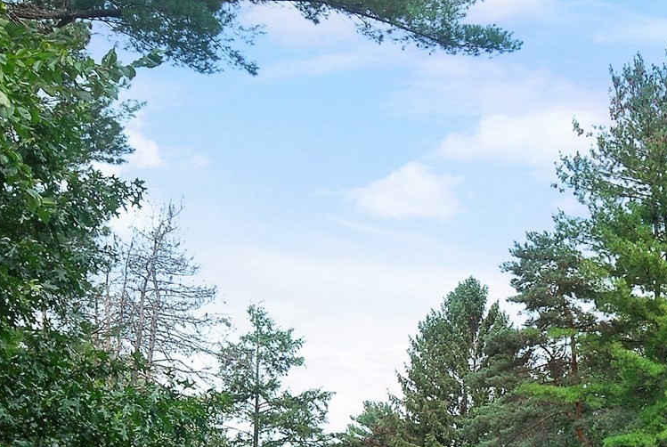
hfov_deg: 23.3
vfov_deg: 16.2
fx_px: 1522
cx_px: 721
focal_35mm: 82
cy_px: 496
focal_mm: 20
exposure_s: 1/80
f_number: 11
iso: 200
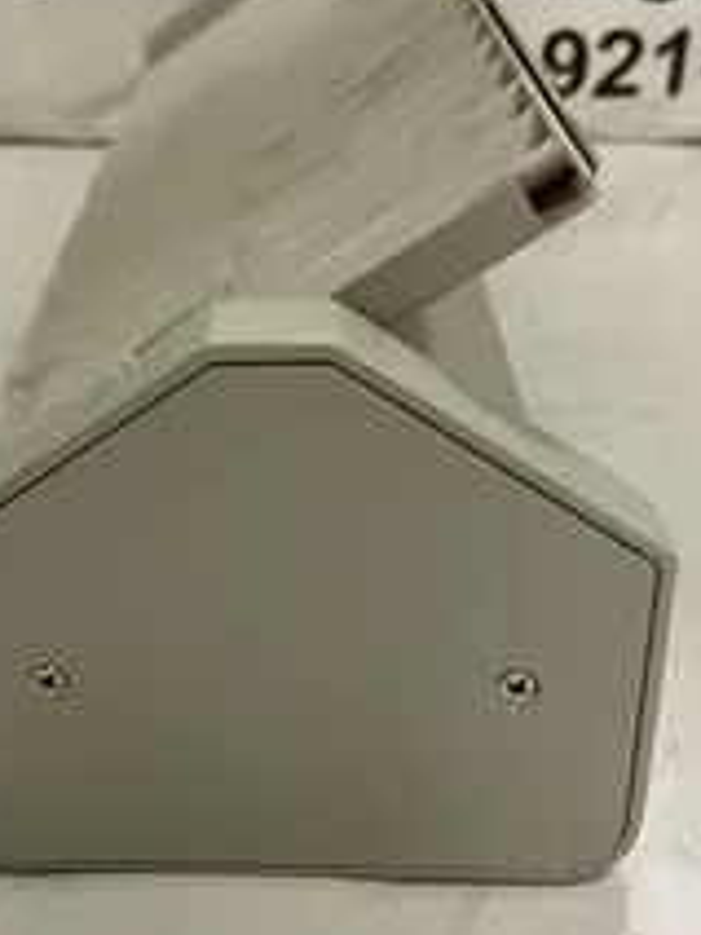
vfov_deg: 38.9
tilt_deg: -28.9
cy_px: 468
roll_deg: +2.1
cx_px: 181
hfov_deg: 29.2
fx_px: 1323
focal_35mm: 49
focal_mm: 4.2
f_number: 1.6
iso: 125
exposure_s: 1/60
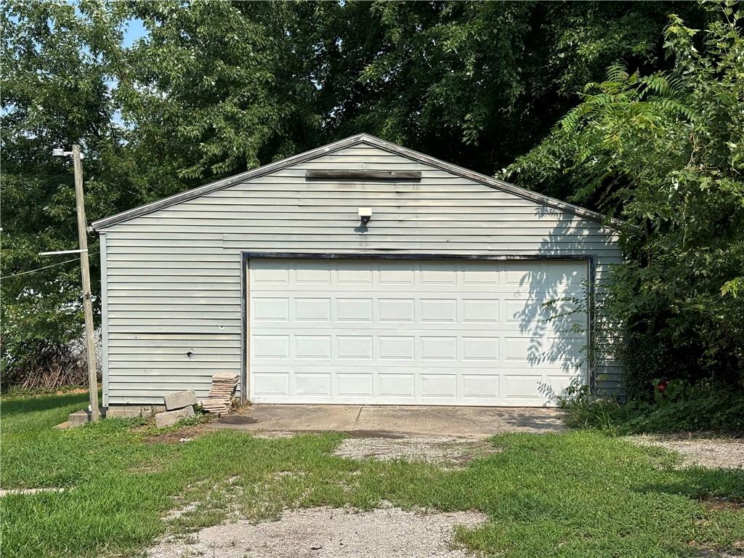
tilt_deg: -1.2
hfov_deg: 36.8
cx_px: 372
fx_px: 1118
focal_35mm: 52
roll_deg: -1.3
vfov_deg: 28.0
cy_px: 279
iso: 40
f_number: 1.6
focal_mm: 5.96
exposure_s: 1/3663
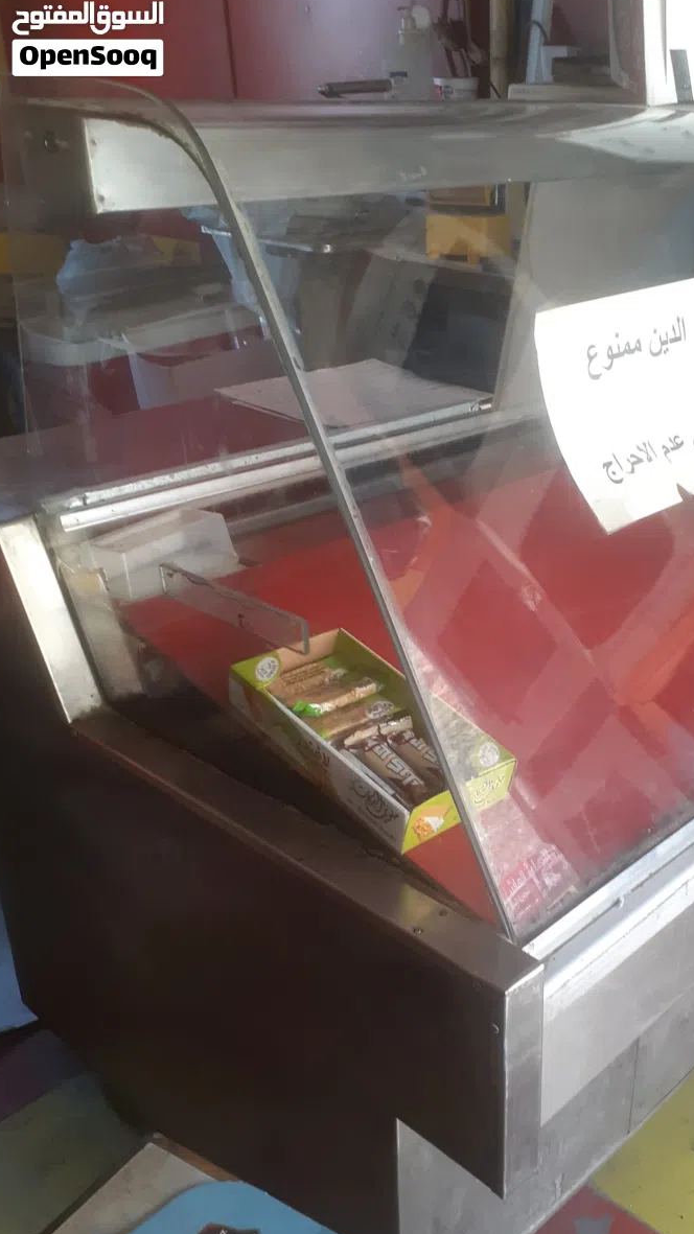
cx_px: 522
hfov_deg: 33.9
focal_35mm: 34
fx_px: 1113
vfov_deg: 57.9
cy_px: 689
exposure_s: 1/60
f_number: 1.9
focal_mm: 3.6
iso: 125
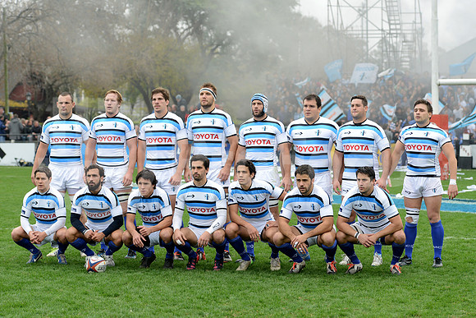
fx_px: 1918
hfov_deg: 14.2
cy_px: 159
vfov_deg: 9.5
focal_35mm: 145
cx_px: 238
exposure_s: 1/800
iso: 1000
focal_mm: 145
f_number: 4
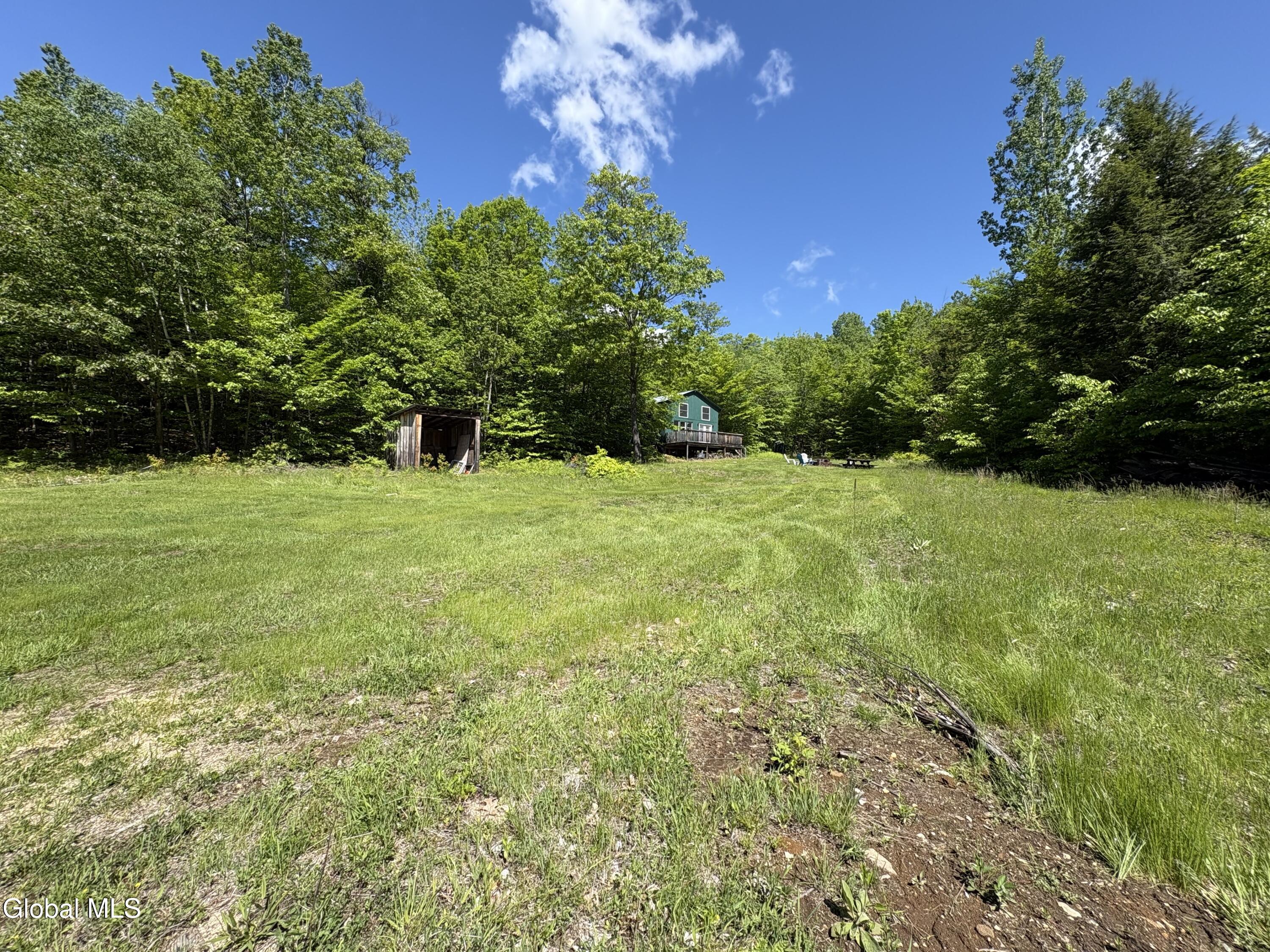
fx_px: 514
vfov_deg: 85.7
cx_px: 635
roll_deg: -0.5
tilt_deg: +1.7
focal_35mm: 14
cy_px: 476
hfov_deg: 102.1
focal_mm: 2.22
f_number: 2.2
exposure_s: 1/1110
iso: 40
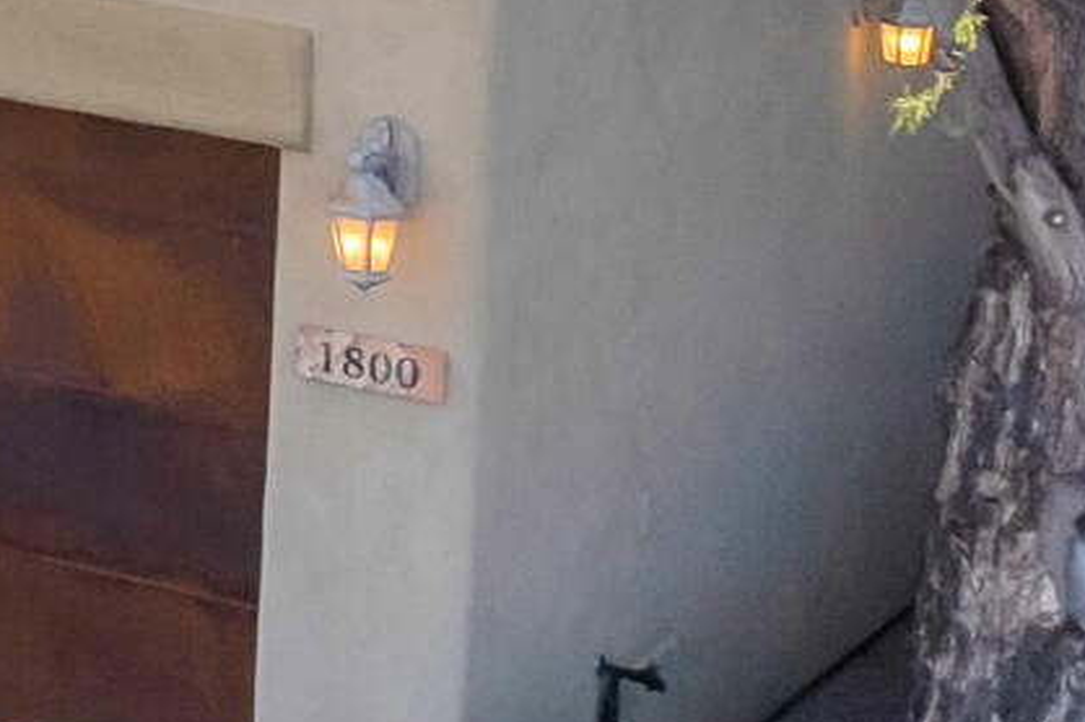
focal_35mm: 158
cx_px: -1866
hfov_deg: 10.4
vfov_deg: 8.2
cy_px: -823
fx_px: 4758
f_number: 2.8
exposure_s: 1/1500
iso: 120
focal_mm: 8.38
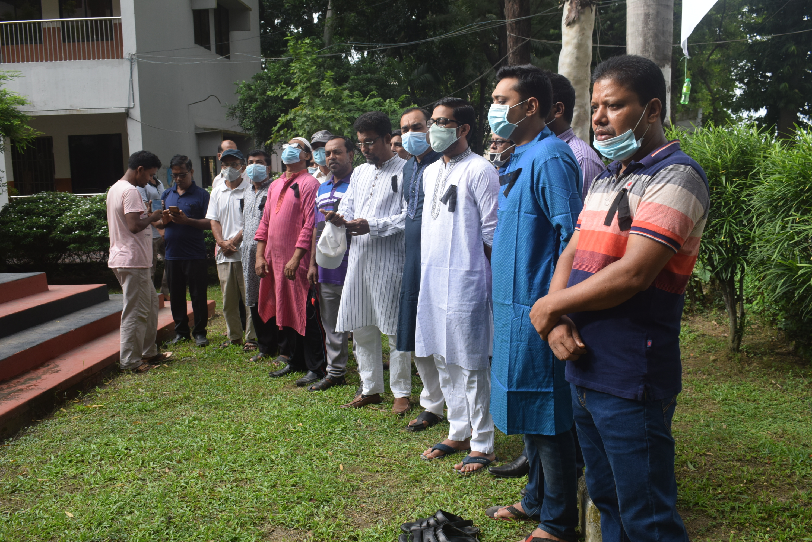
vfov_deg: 38.4
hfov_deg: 55.1
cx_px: 406
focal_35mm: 34
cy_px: 271
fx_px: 779
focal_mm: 23
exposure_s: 1/160
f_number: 6.3
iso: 400
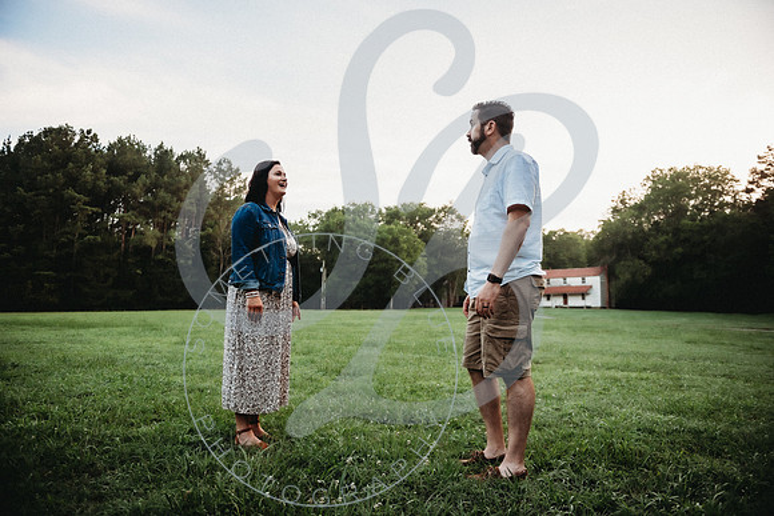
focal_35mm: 24
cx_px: 387
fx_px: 516
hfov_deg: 73.7
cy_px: 258
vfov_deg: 53.2
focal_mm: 24
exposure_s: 1/250
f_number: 2.8
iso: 400
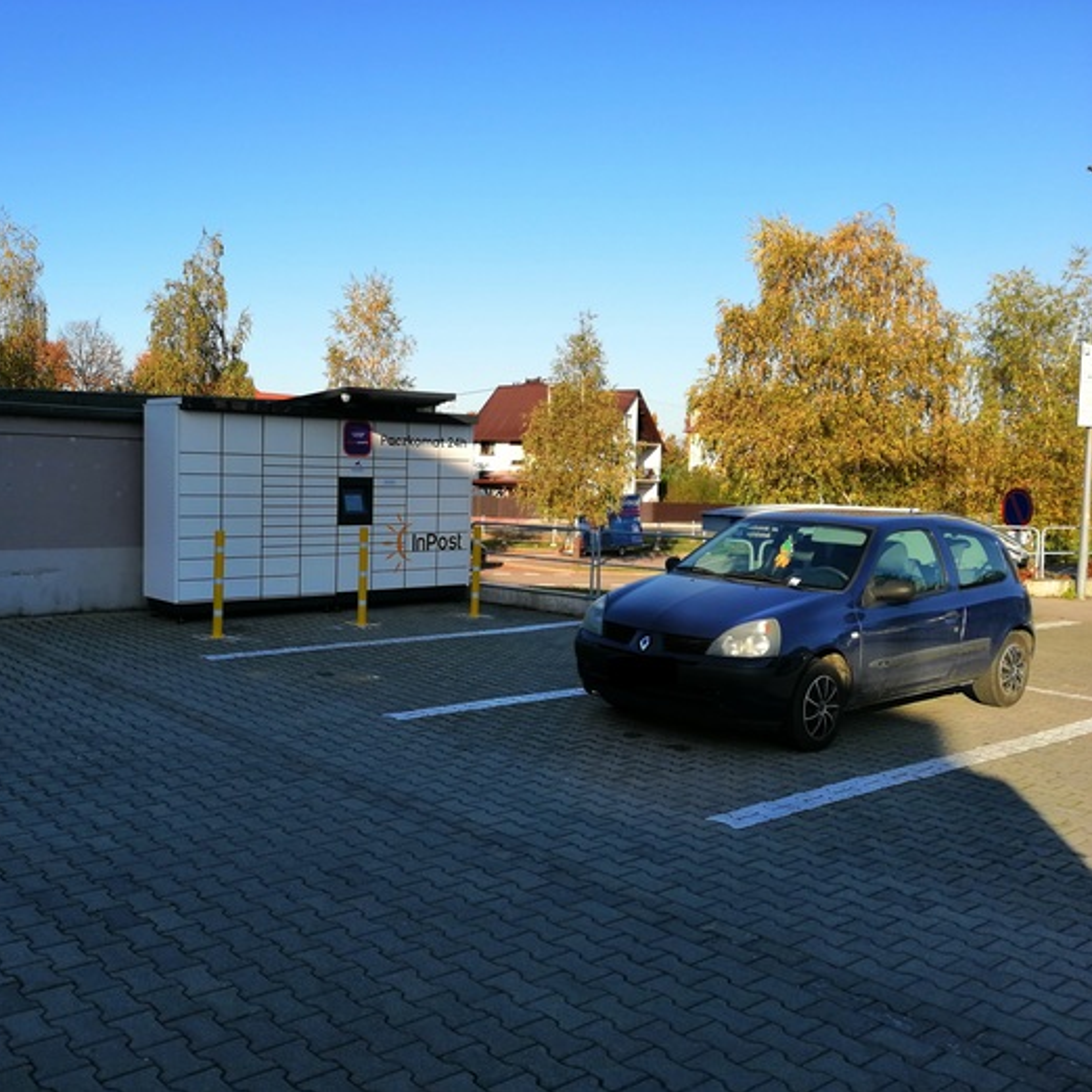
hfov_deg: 50.2
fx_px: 1142
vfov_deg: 51.1
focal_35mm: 32
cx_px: 364
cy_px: 547
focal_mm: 3.95
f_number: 1.8
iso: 50
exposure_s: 1/872
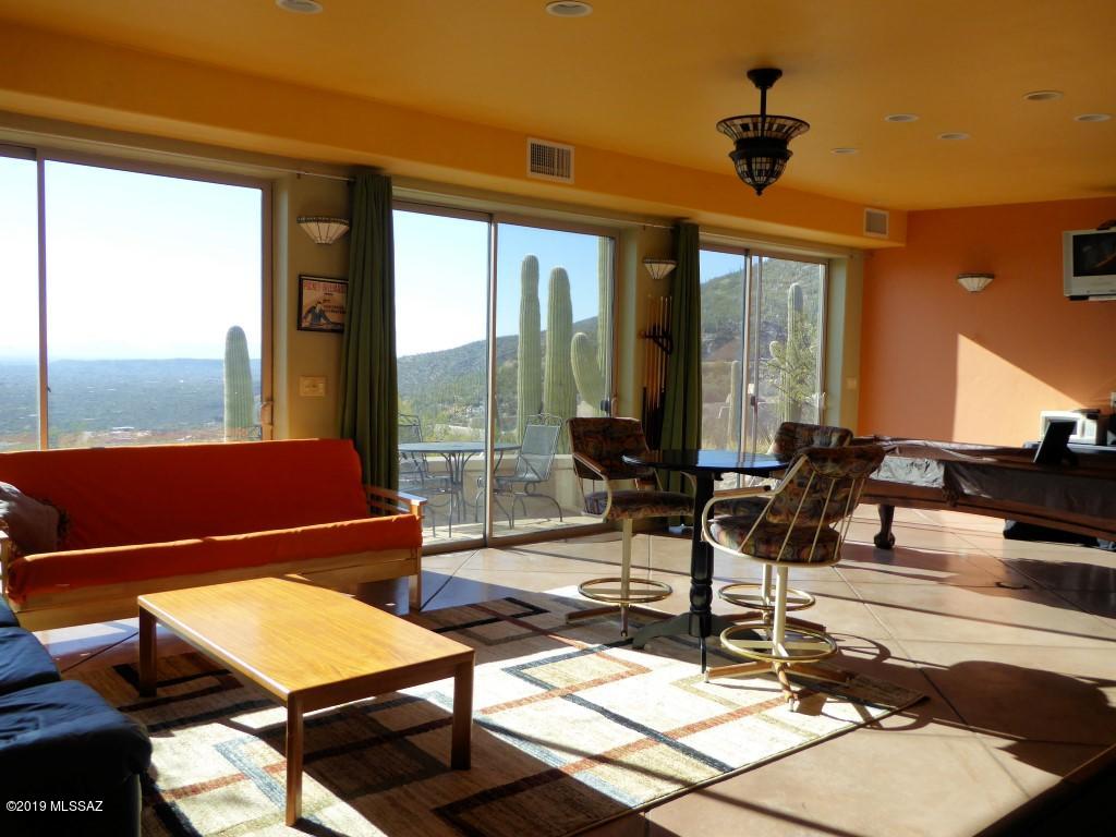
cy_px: 418
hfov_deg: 61.7
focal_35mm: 29
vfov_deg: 48.2
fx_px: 935
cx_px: 558
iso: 100
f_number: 3.5
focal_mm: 5
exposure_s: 1/200
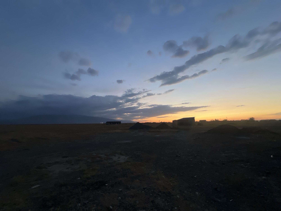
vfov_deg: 89.9
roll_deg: +1.9
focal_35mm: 13
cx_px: 140
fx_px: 106
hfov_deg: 106.2
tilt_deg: +9.7
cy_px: 106
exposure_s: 1/60
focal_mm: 1.57
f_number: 1.8
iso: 400
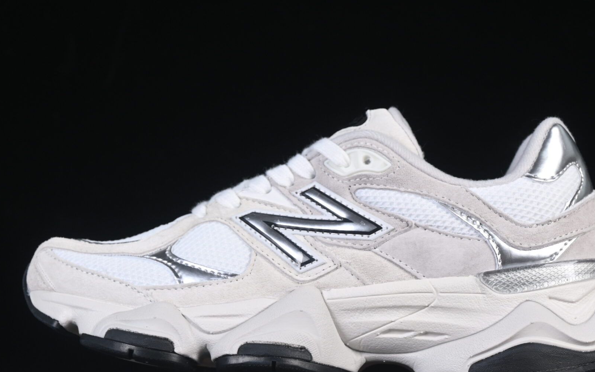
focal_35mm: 122
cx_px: 327
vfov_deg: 10.7
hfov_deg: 17.1
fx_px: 1979
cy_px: 189
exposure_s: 1/80
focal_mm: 50
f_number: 8
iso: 160
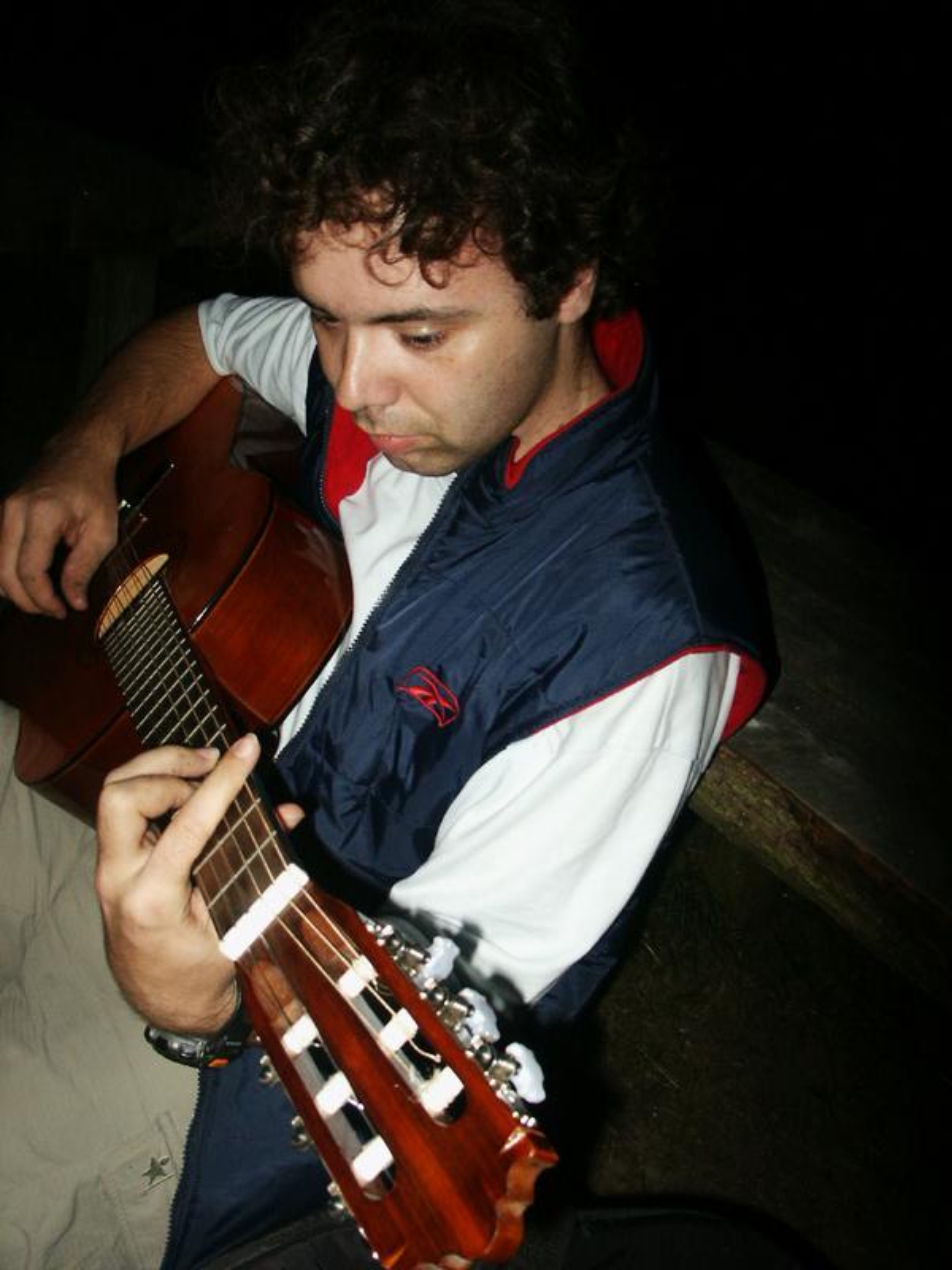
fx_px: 1283
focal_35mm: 35
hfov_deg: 40.7
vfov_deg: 52.6
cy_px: 635
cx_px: 476
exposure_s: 1/45
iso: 200
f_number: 3
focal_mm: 7.18
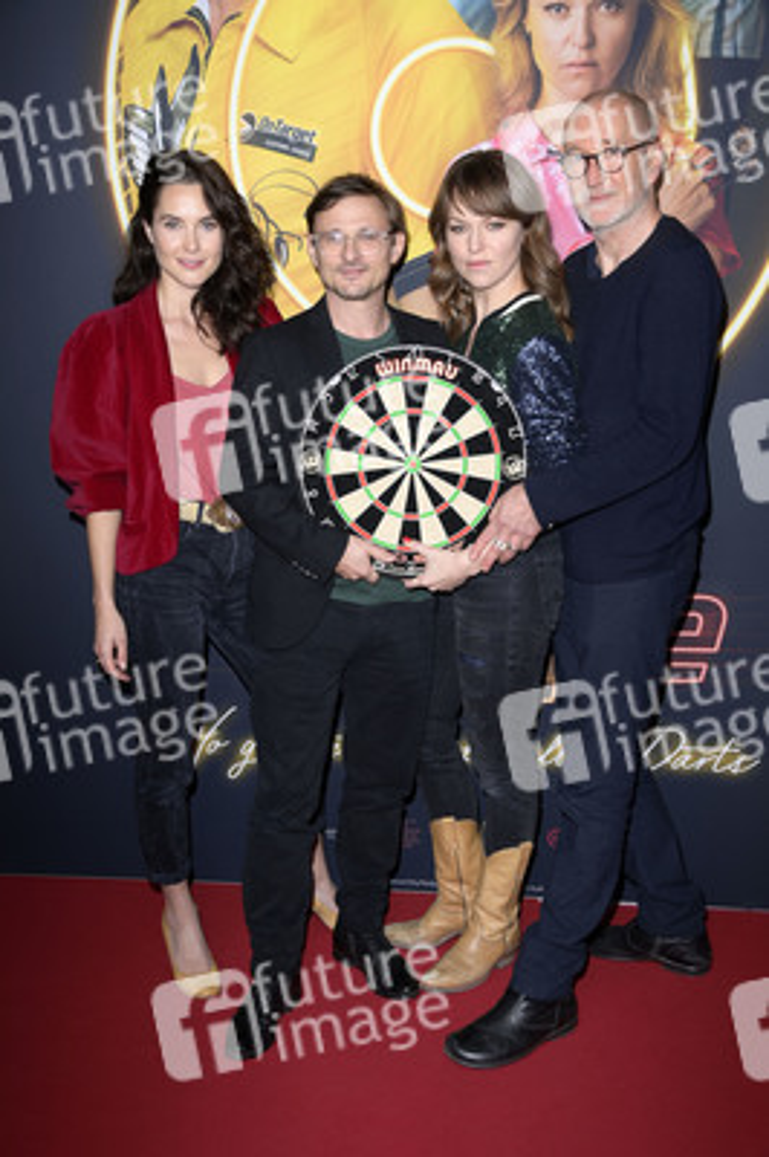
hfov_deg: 30.5
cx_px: 384
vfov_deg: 44.5
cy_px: 578
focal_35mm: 44
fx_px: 1412
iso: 400
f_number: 5.6
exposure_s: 1/250
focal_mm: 44
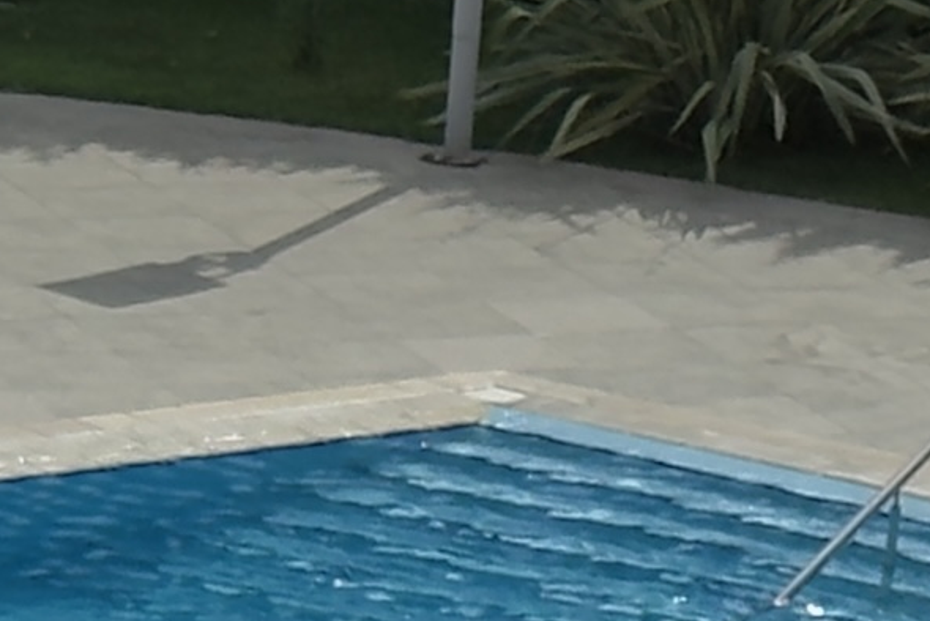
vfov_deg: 4.0
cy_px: 1505
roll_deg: -0.8
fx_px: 8813
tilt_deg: -20.0
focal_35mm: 341
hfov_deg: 5.9
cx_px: -1073
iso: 50
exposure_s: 1/13333
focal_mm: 6.76
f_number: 1.78
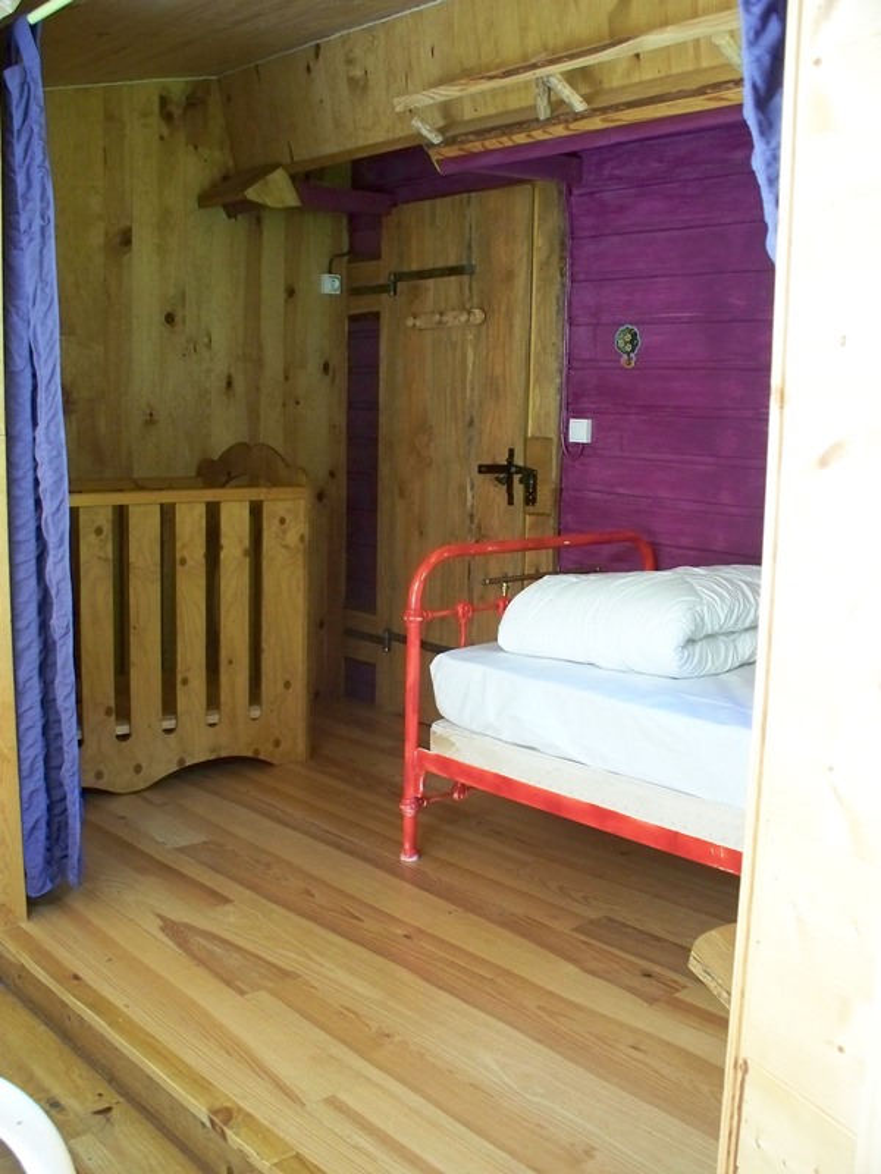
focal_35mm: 36
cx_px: 440
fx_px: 1222
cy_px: 587
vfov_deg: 51.4
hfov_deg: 39.7
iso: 400
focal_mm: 7.54
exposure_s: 1/15
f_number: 2.8
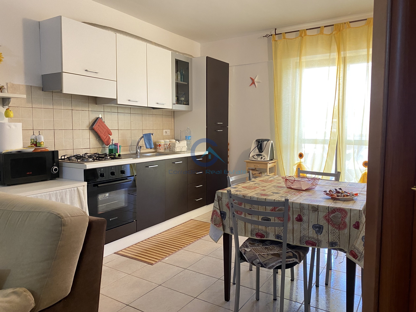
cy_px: 156
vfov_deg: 53.1
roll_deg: -0.6
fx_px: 312
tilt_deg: -4.9
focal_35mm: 26
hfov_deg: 67.3
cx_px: 208
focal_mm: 4.25
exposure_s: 1/50
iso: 200
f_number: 1.8
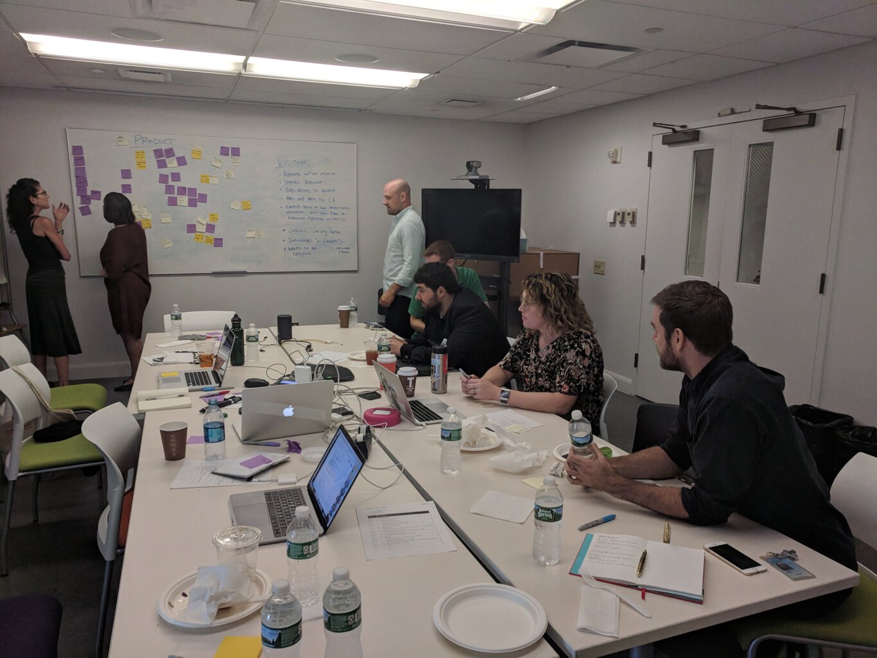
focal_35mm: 26
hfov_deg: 67.3
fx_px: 659
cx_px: 438
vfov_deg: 53.1
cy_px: 329
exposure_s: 1/120
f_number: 2
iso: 152
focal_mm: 4.67
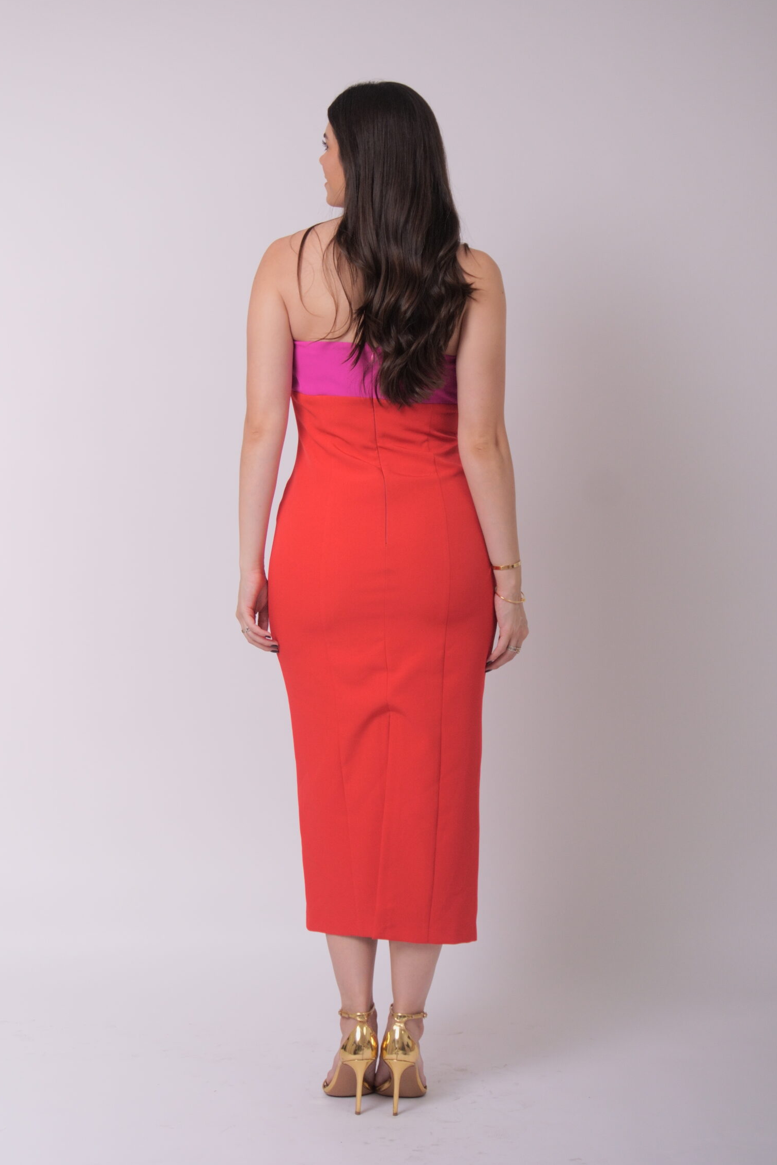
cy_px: 522
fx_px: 1928
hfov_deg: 22.8
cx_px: 403
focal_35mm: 60
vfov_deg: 33.6
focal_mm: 35
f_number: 5.6
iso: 400
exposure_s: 1/250
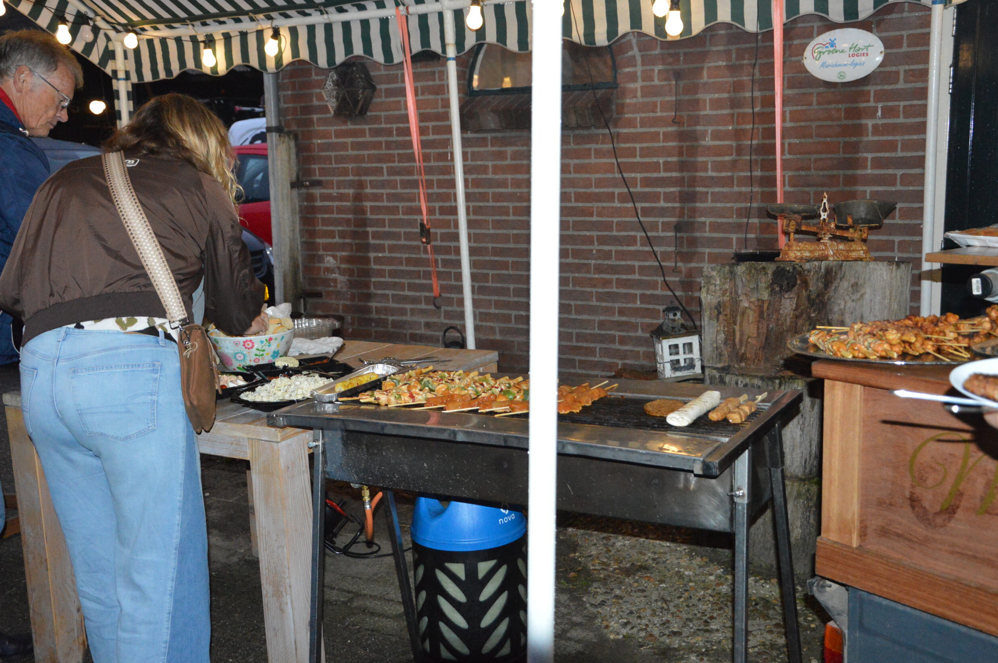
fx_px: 1067
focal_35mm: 39
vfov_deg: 34.5
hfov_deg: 50.1
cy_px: 329
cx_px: 502
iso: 3200
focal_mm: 25
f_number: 4
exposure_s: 1/60
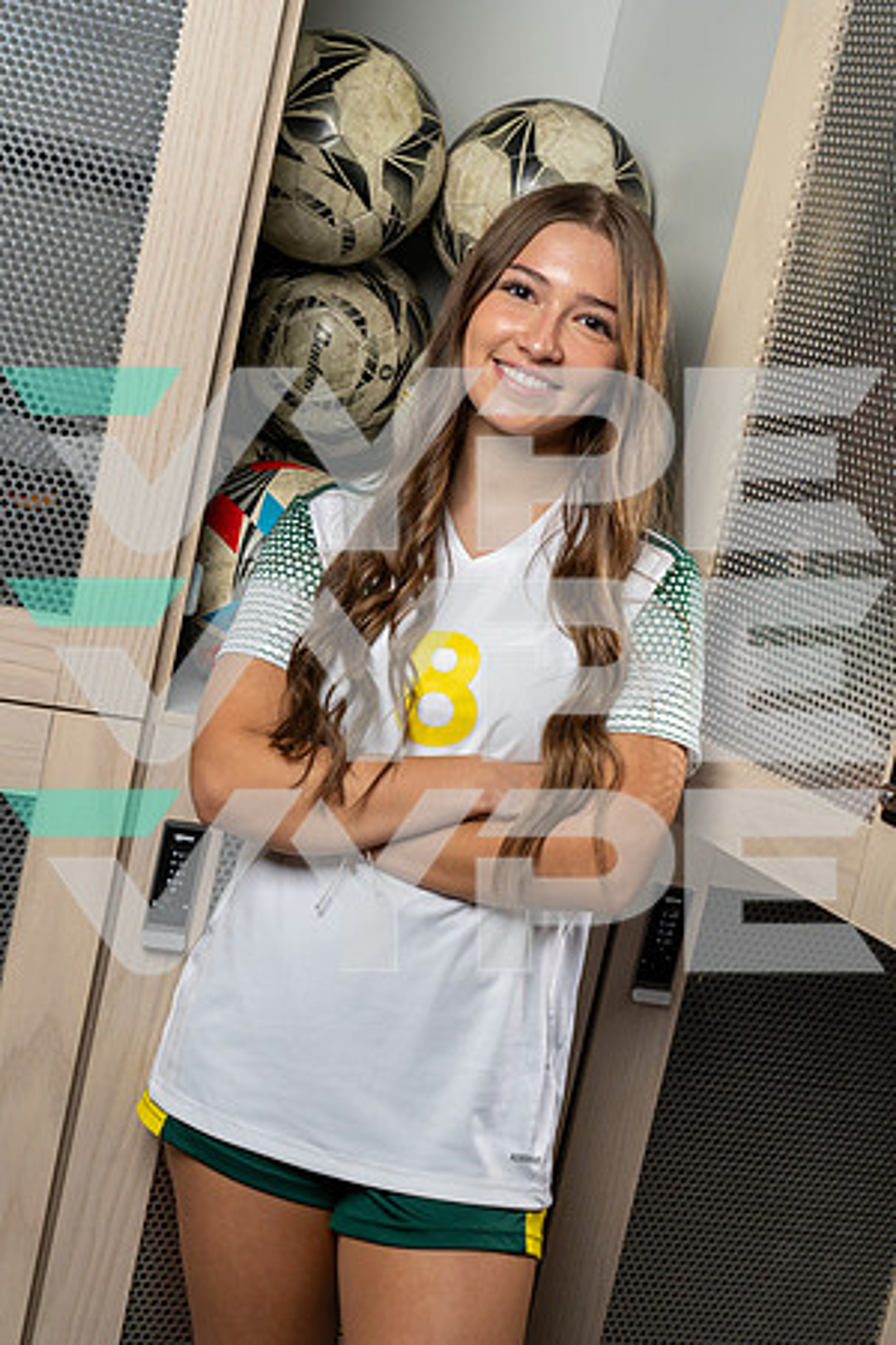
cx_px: 448
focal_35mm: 65
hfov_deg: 20.9
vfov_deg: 31.0
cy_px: 672
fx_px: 2426
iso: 800
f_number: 7.1
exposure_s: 1/250
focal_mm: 65
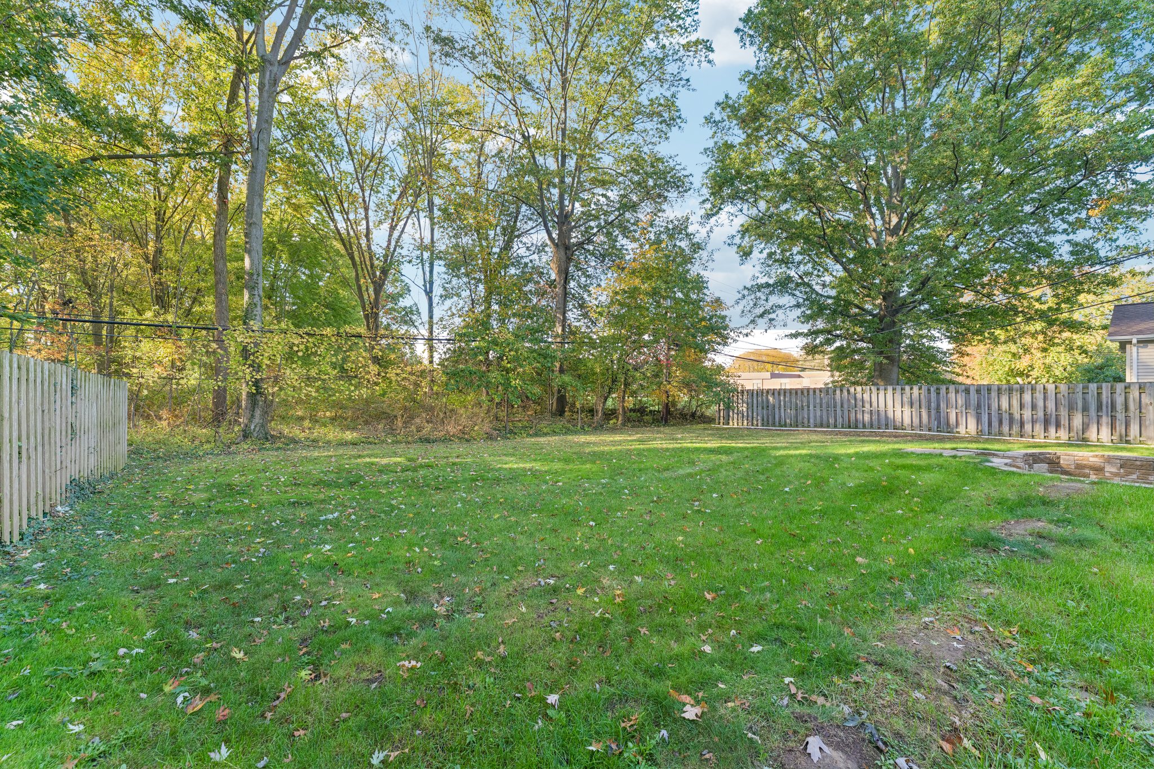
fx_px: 449
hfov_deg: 104.3
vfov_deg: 81.2
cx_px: 577
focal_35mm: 14
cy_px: 384
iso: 400
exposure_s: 1/100
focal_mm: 14
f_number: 7.1
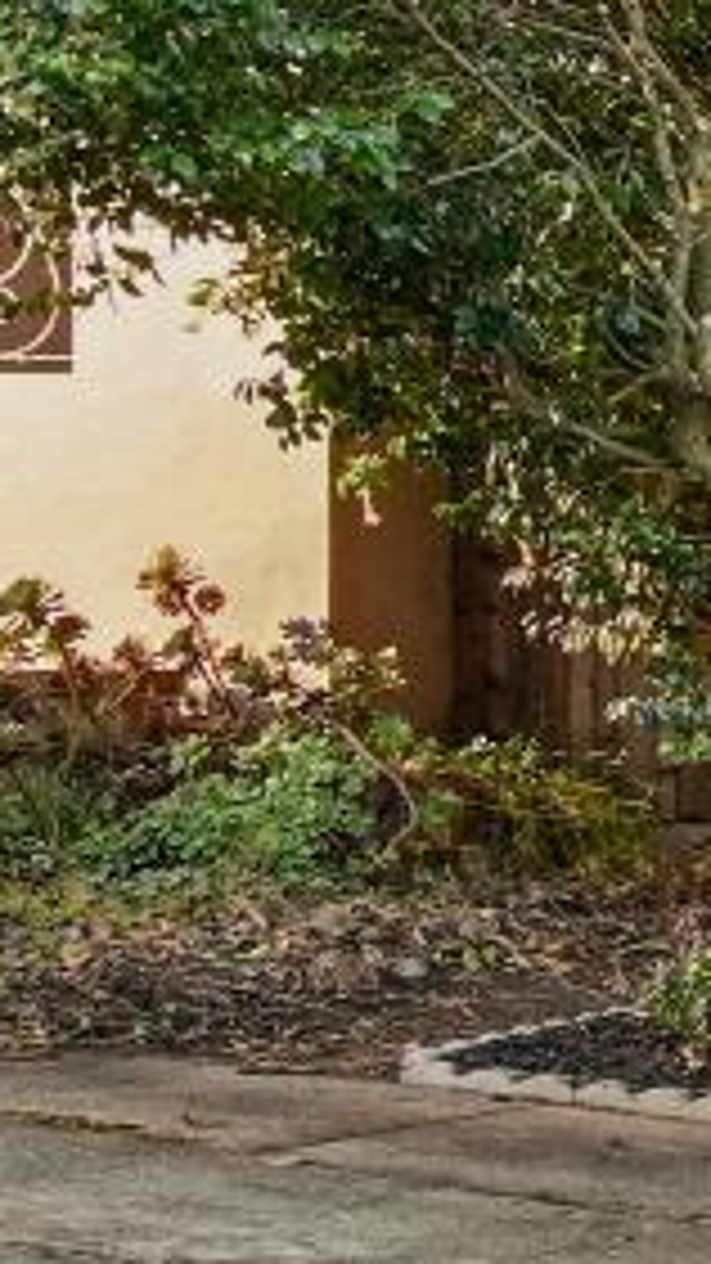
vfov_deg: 25.3
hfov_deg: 9.6
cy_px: 706
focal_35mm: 84
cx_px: 2358
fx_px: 2816
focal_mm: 10
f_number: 8
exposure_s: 1/20
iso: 200
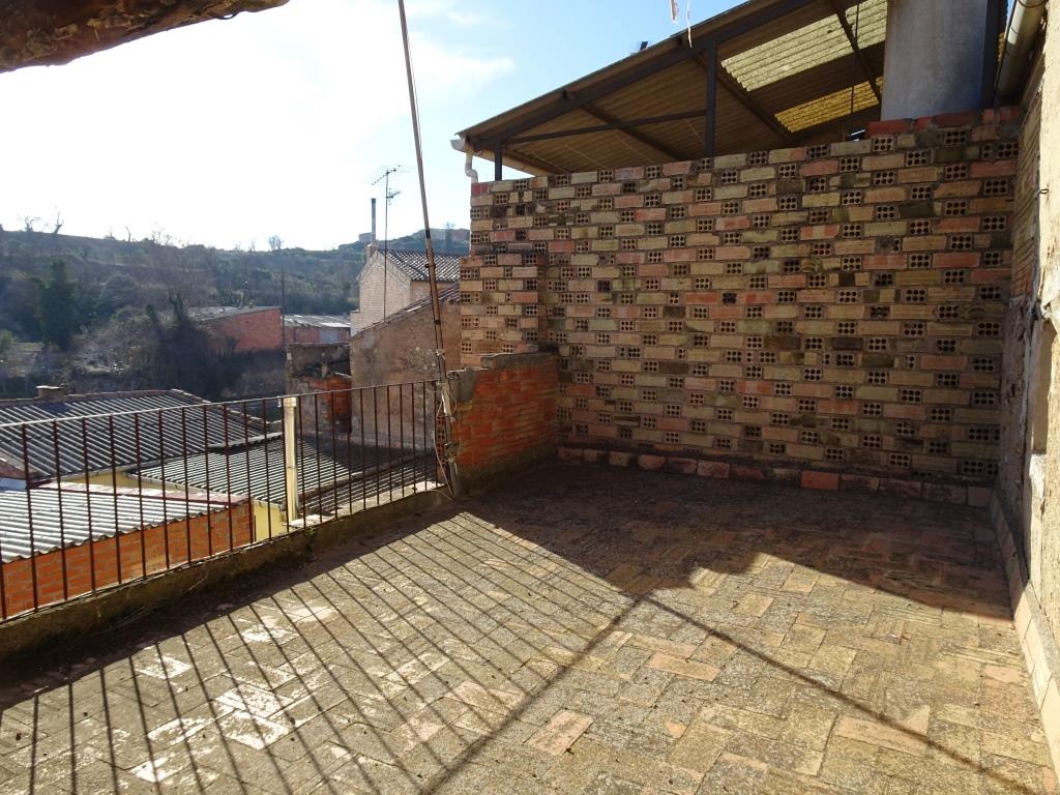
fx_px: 735
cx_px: 530
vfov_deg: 56.8
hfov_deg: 71.6
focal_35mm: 24
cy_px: 398
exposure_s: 1/500
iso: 80
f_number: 3.5
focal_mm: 4.1
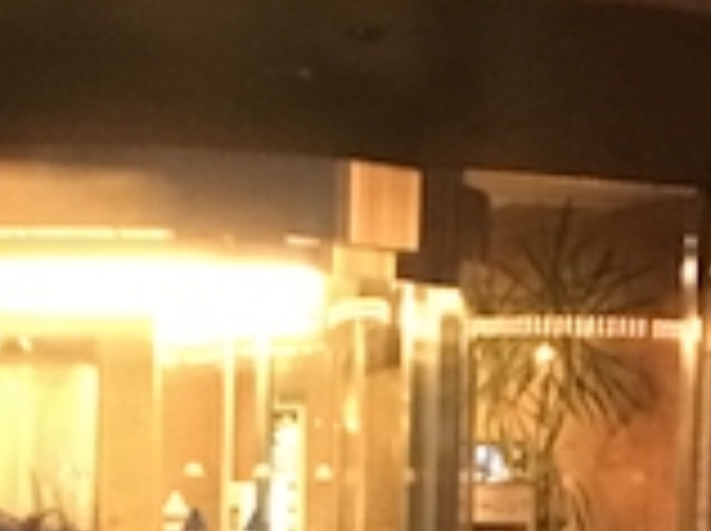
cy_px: 749
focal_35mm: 122
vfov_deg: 11.7
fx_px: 2502
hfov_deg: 16.2
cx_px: 288
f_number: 2.2
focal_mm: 2.87
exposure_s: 1/15
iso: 1000
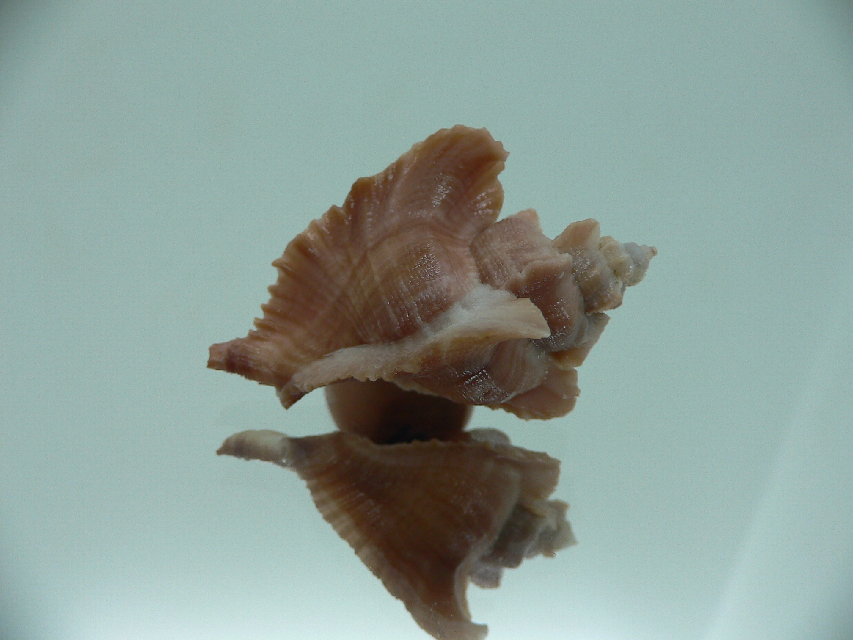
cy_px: 320
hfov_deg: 52.6
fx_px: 862
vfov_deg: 40.7
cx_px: 426
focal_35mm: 35
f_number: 2.8
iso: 80
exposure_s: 1/60
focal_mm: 4.6
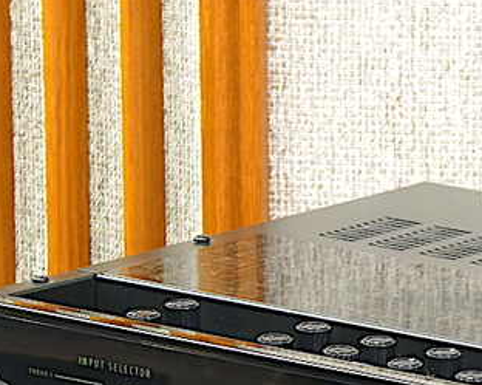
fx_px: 5316
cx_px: 510
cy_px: 441
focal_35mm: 373
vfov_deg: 4.1
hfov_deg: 5.2
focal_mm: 22.3
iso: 200
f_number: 5.2
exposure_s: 1/1.6
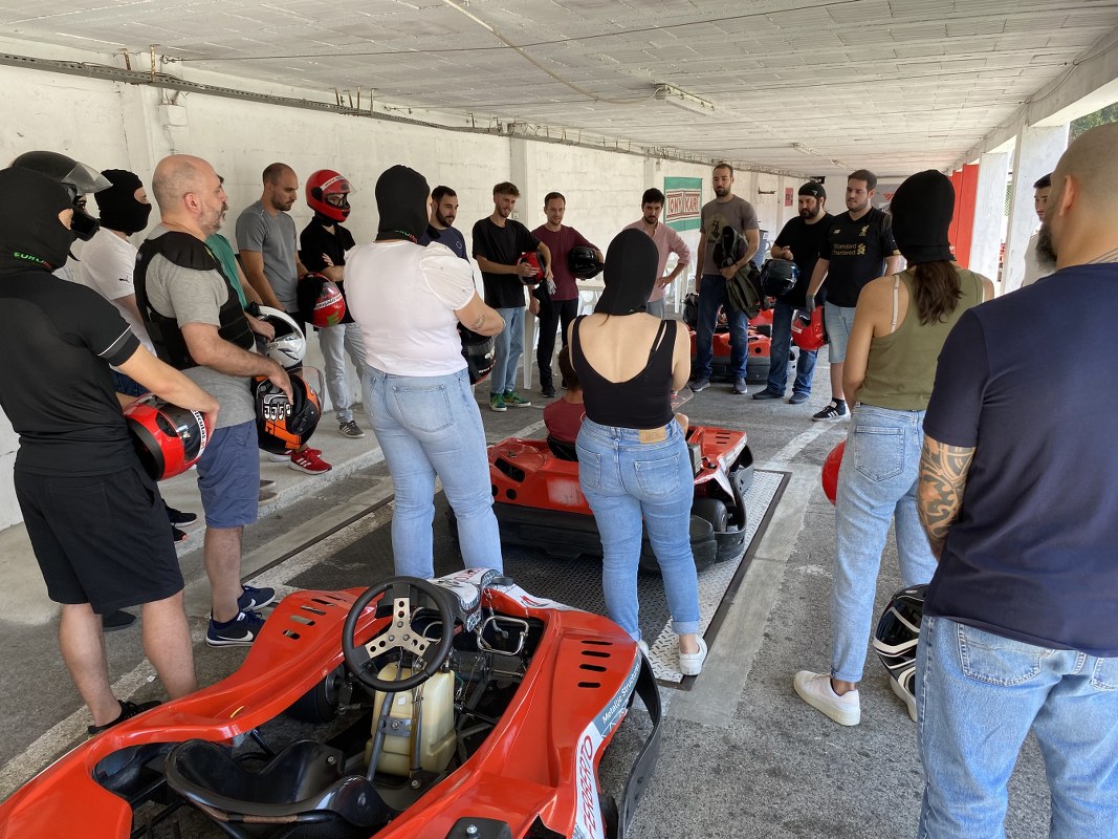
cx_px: 559
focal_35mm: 26
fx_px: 840
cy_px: 420
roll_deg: +1.9
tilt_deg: -14.3
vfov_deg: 53.1
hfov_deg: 67.3
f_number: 1.8
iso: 32
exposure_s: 1/122
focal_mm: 4.25
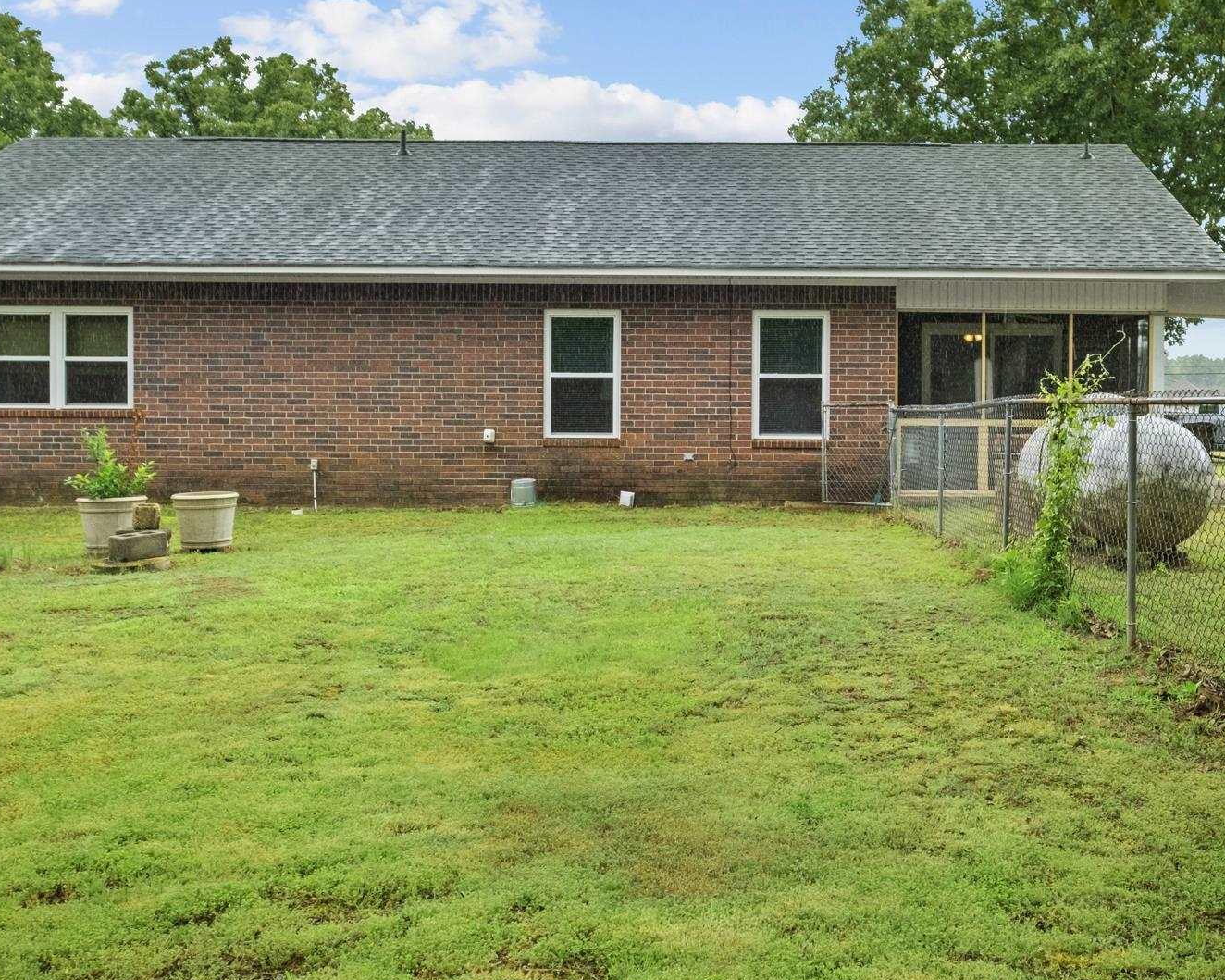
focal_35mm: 39
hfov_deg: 46.4
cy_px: 444
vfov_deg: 38.2
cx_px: 778
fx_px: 1414
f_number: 7.1
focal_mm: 14.5
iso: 800
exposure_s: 1/250
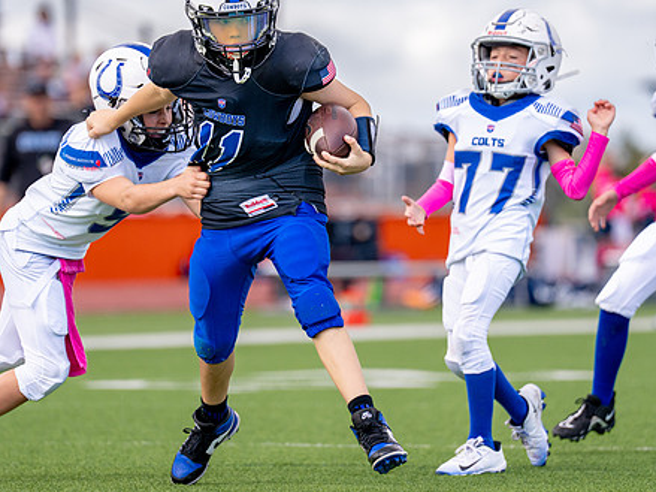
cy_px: 172
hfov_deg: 5.7
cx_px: 282
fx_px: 6593
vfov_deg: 4.3
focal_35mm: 348
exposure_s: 1/3200
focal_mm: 200
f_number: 2.8
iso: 400
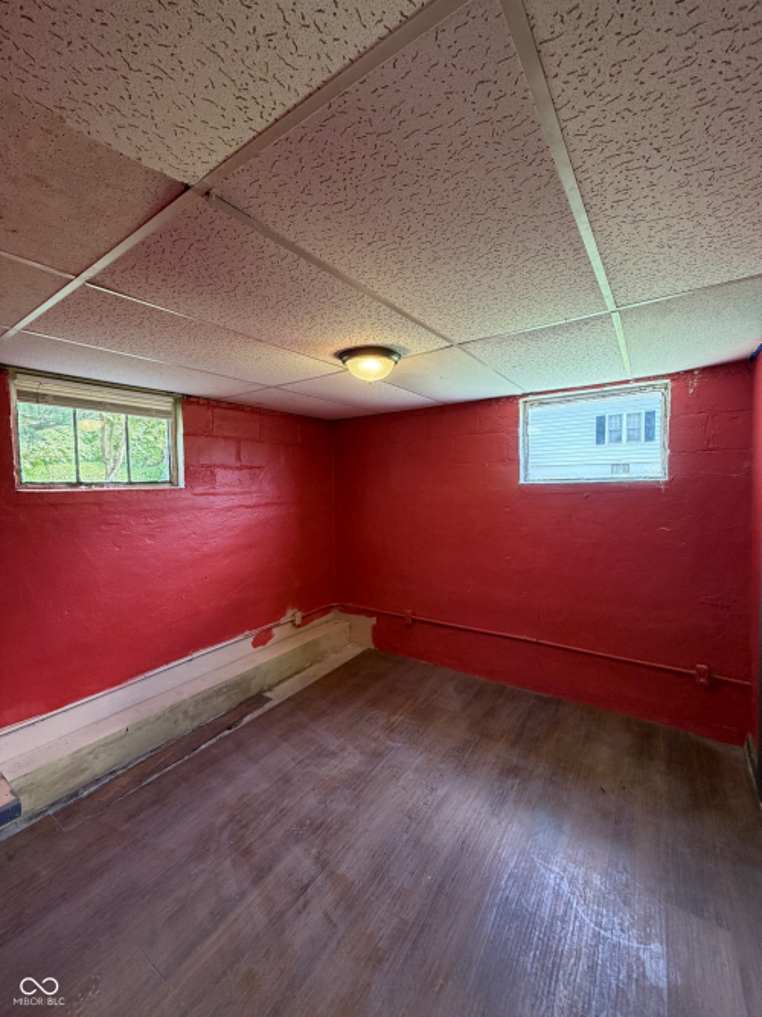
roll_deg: +0.7
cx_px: 381
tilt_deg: -3.8
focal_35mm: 14
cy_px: 508
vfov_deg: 102.1
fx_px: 411
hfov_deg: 85.7
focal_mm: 2.22
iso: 320
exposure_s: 1/60
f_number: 2.2
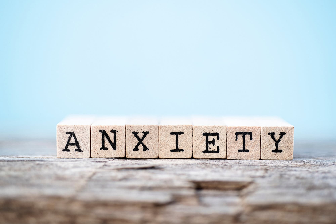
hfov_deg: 33.4
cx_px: 168
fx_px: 560
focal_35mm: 60
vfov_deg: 22.6
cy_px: 112
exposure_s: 1/80
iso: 400
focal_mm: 60
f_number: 4
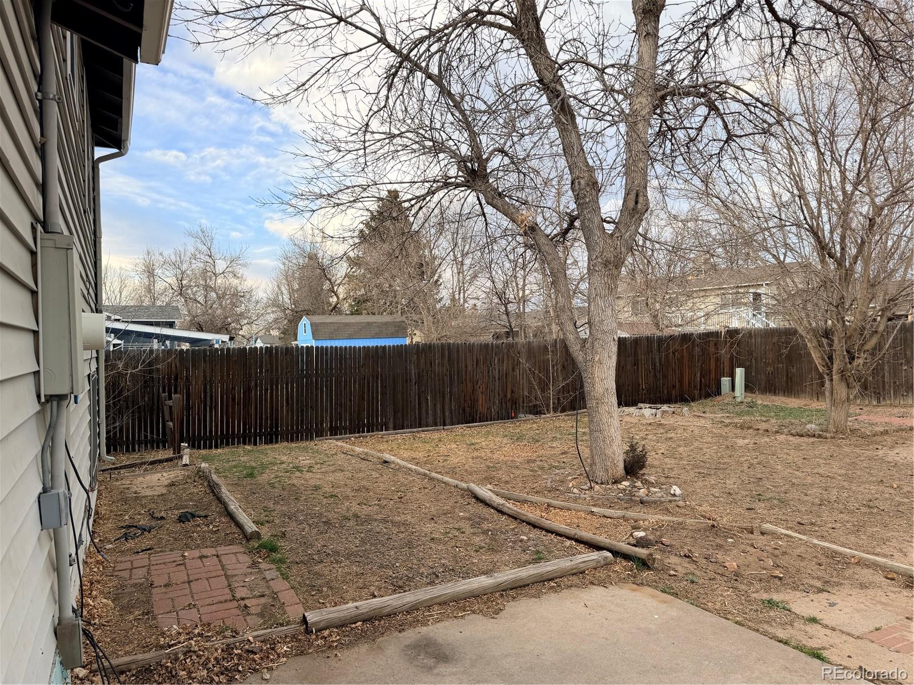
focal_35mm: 24
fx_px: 634
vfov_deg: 56.8
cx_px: 457
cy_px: 342
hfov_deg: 71.6
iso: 80
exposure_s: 1/660
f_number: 1.78
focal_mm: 6.76
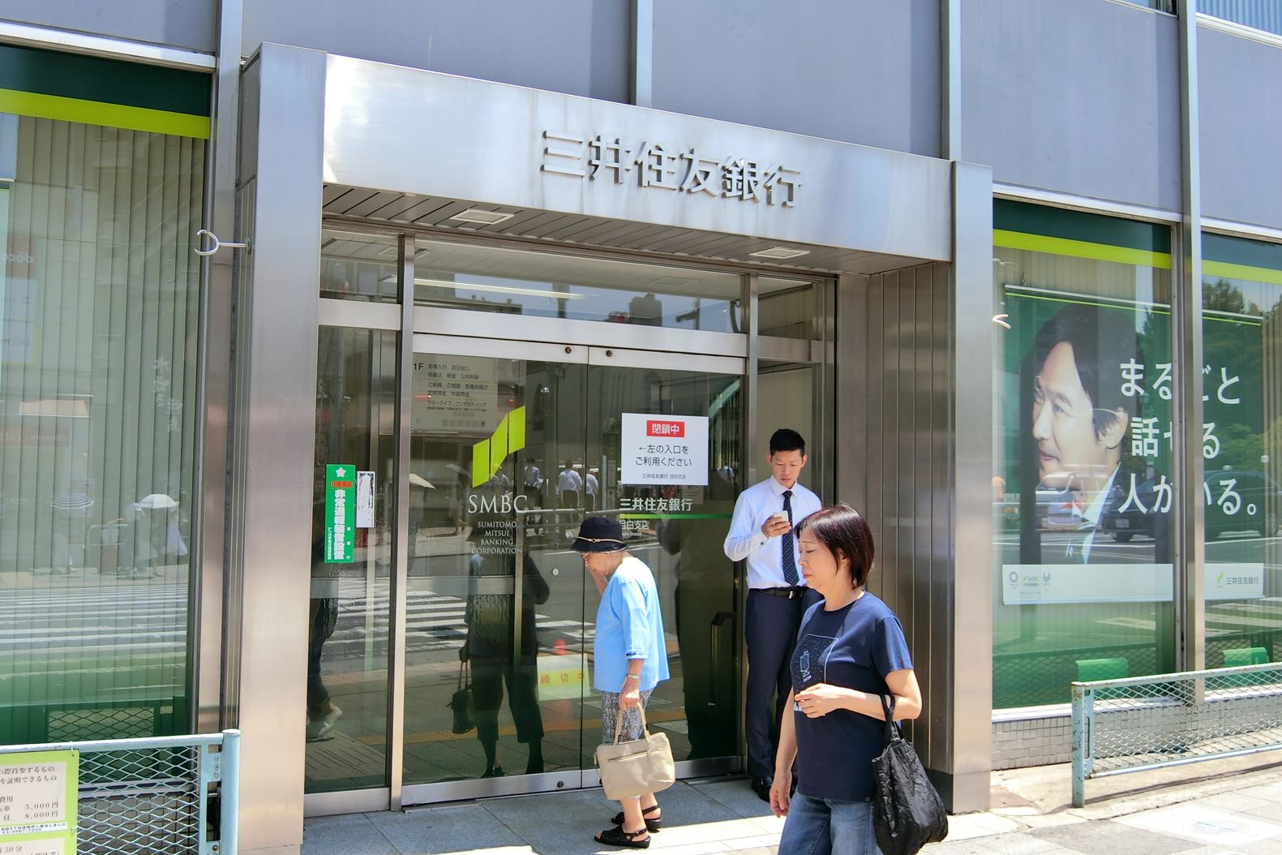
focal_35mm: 40
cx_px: 642
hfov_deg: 48.5
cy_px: 423
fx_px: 1424
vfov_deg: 33.4
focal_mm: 8.1
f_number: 3.7
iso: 80
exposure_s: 1/320
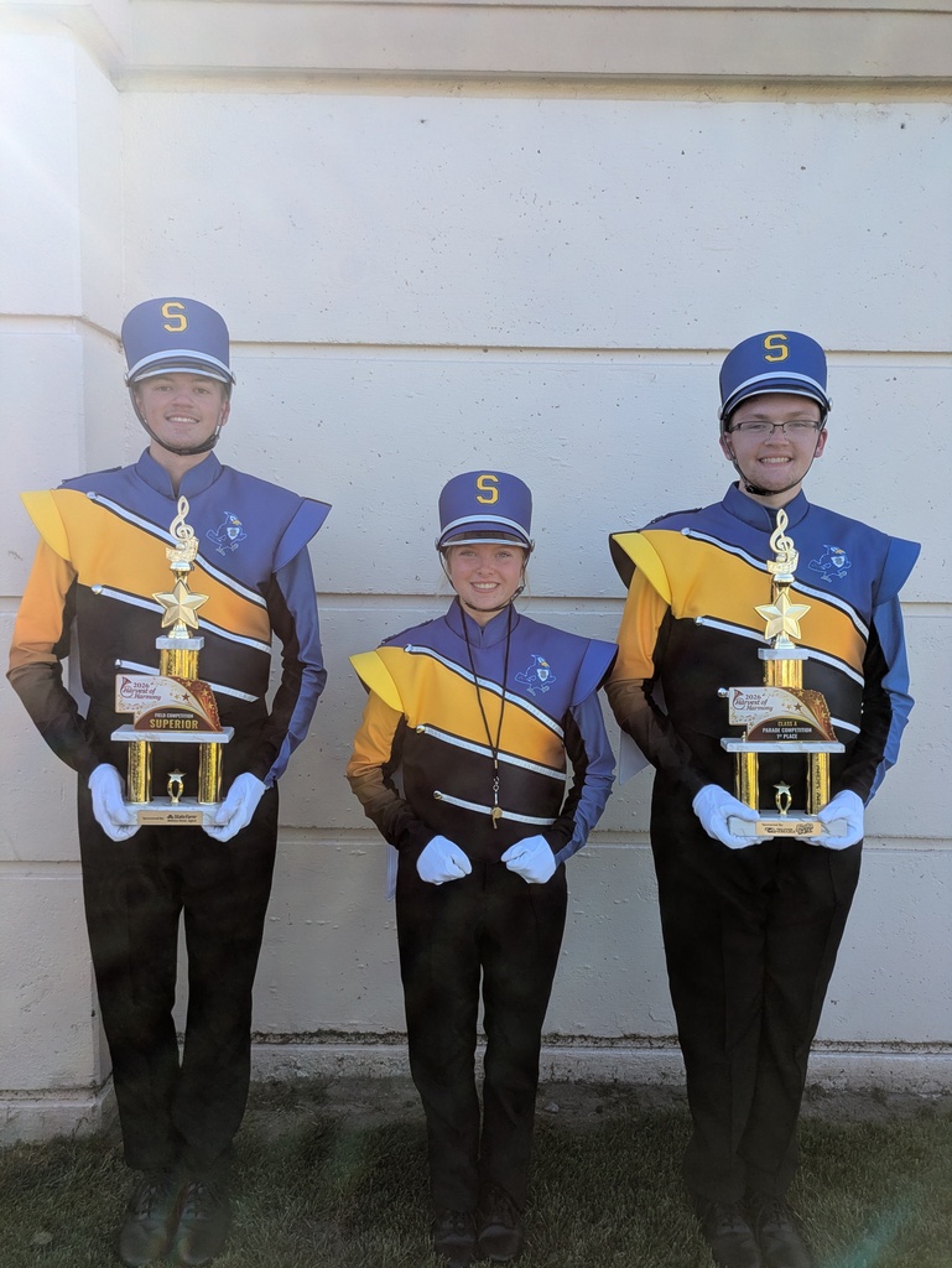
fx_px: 916
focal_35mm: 25
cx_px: 476
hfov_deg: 54.9
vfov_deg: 69.4
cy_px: 634
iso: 42
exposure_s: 1/388
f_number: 1.89
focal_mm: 5.43
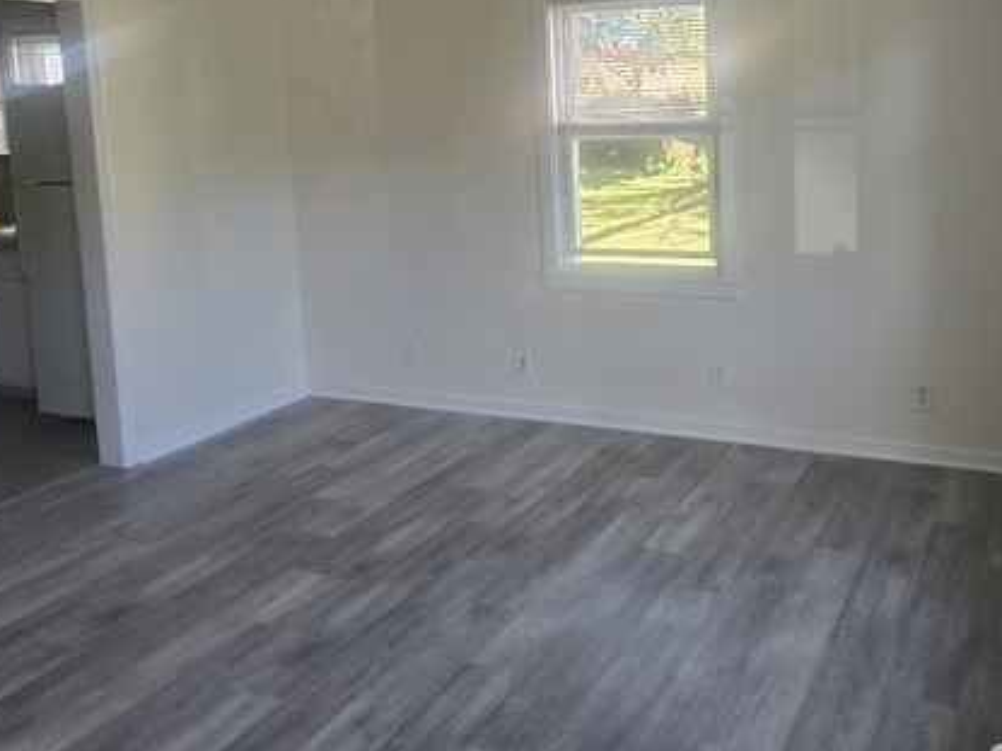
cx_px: 576
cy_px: 237
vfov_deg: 38.1
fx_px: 1071
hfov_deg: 50.0
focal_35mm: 37
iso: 160
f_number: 1.8
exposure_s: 1/180
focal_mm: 5.4
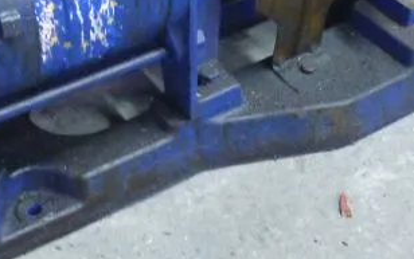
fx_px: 869
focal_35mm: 77
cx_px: 219
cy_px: -34
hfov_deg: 26.8
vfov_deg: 16.4
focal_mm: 4.9
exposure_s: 1/4
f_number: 3.3
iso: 640
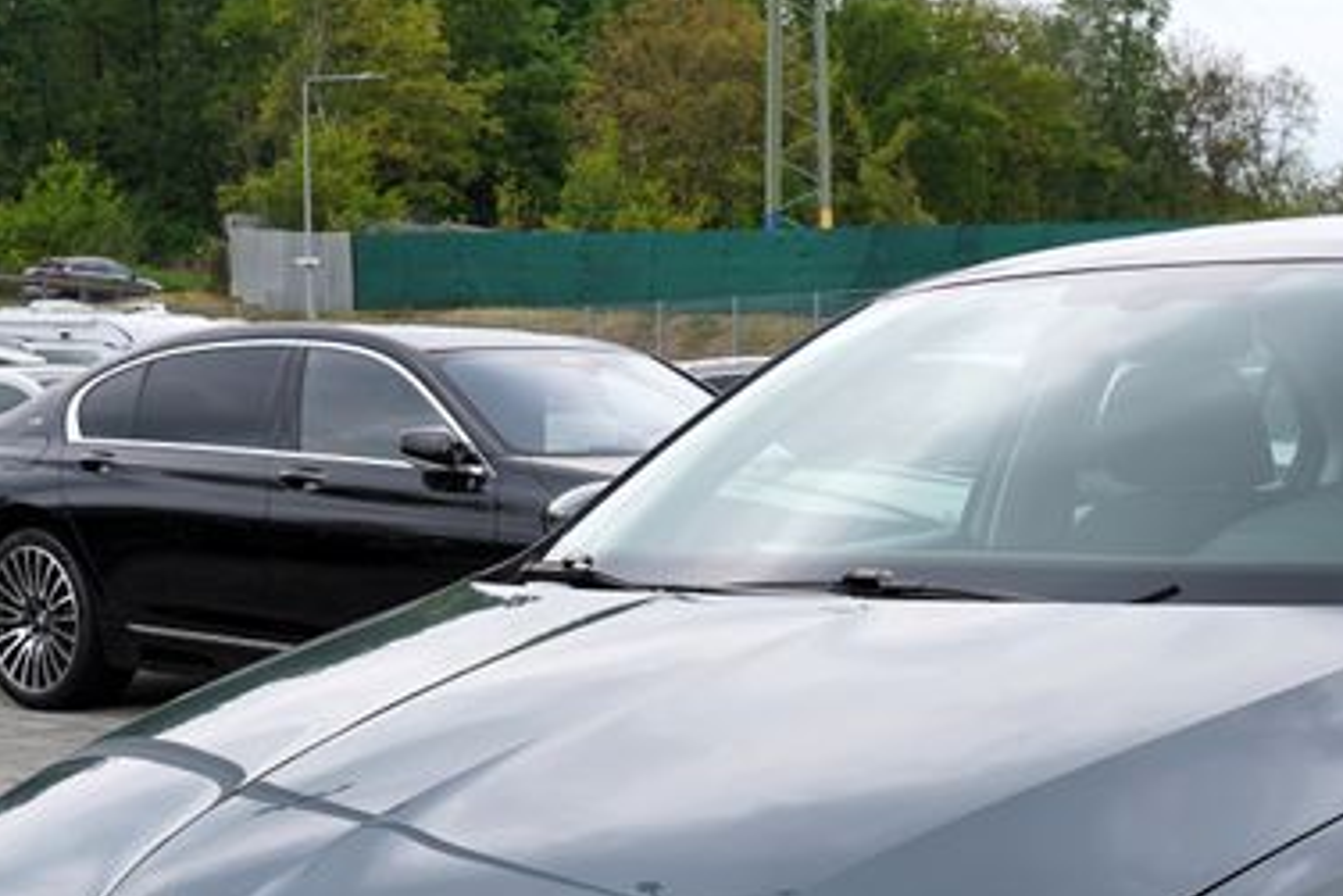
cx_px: 1018
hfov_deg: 29.2
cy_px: 844
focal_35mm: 68
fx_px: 2538
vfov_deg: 19.6
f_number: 6.3
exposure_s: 1/160
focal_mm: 25
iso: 100
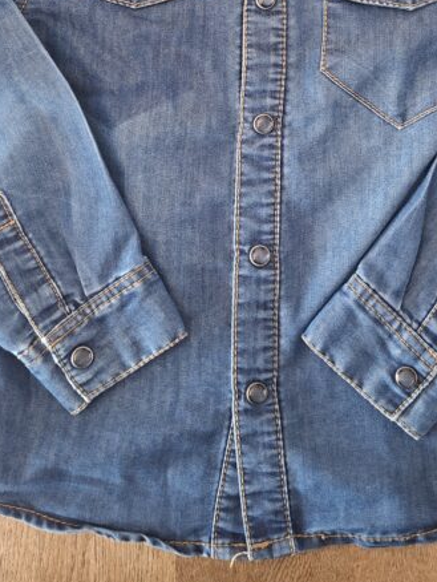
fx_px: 706
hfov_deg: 34.3
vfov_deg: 42.2
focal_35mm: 42
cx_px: 263
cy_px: 92
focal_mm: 5.54
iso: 400
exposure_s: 1/33
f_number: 1.8
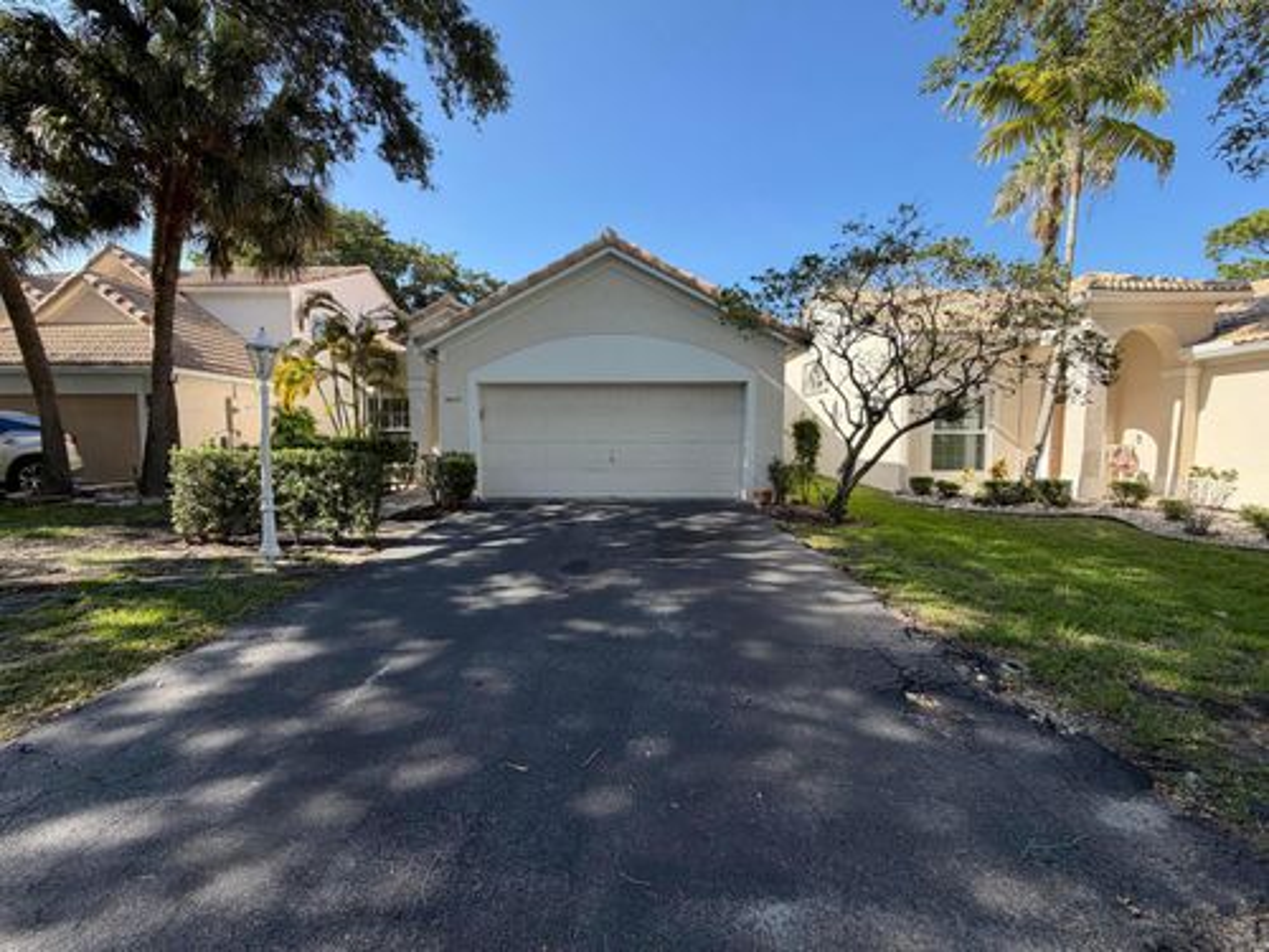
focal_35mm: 14
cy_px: 476
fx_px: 513
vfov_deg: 85.7
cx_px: 634
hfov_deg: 102.1
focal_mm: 2.22
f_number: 2.2
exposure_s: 1/569
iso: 40
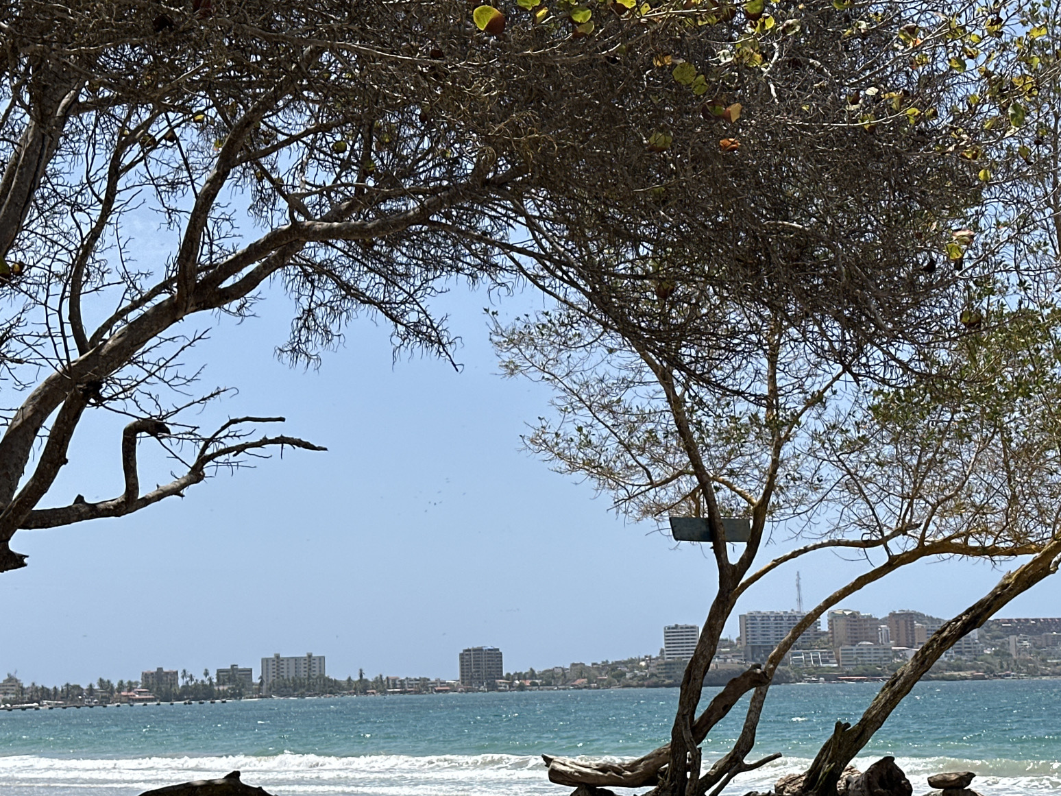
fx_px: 1900
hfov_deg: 31.2
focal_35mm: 62
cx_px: 510
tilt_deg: +7.7
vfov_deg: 23.6
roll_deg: +1.5
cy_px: 425
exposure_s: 1/5000
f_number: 1.78
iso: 64
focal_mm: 6.86
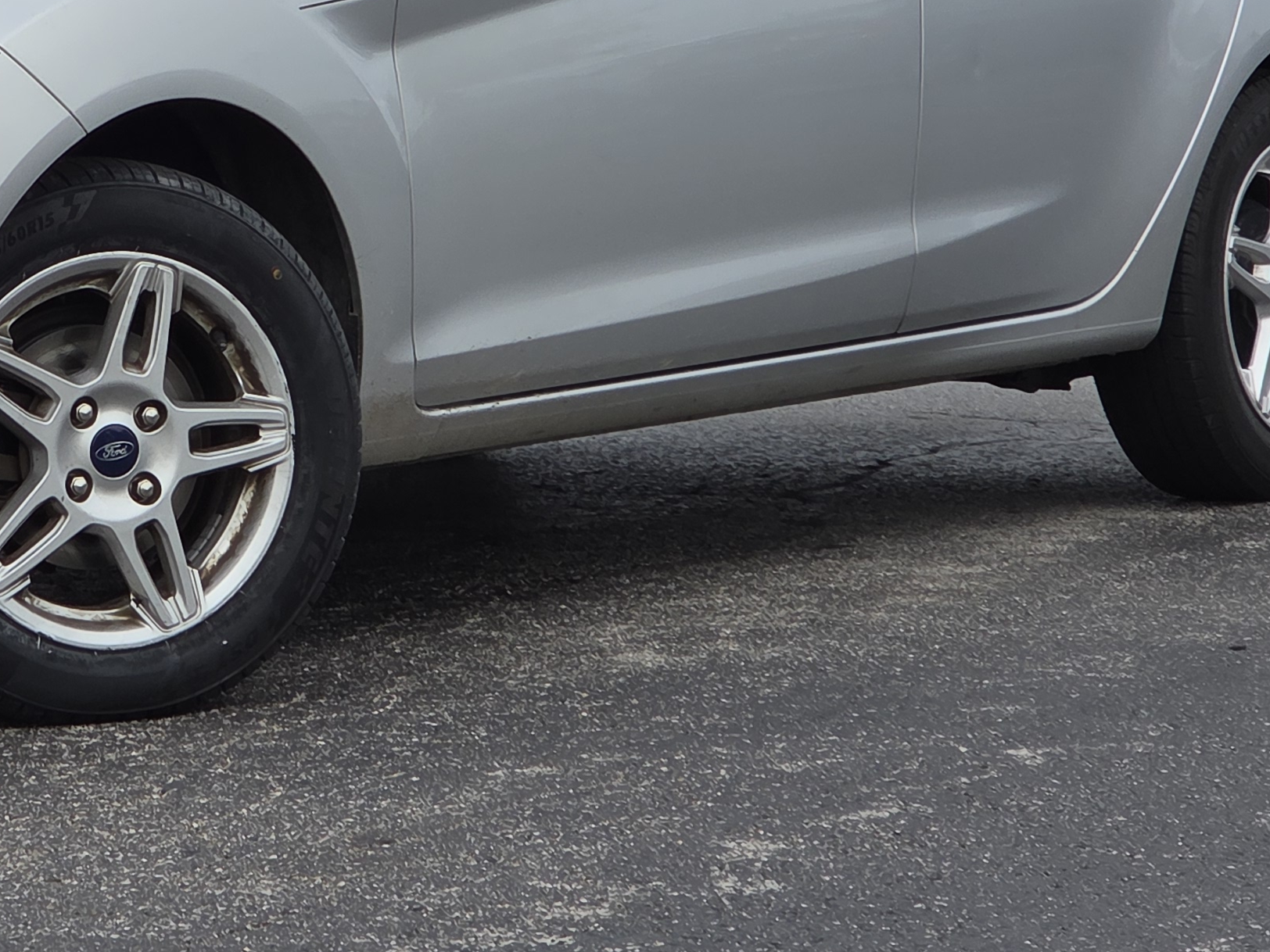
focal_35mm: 170
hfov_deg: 11.5
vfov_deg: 8.7
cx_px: 53
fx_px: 6237
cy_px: -59
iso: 25
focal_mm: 7
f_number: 2.4
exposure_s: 1/740
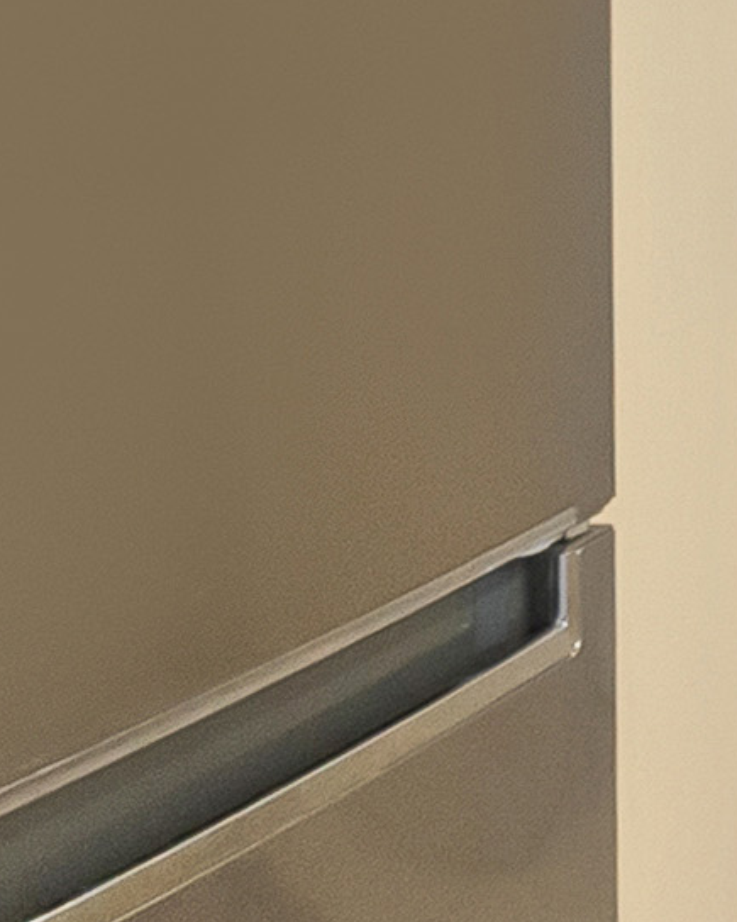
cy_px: -370
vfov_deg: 15.3
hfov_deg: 9.1
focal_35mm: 118
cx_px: 2508
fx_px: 3218
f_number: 8
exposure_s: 1/30
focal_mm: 16
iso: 2500
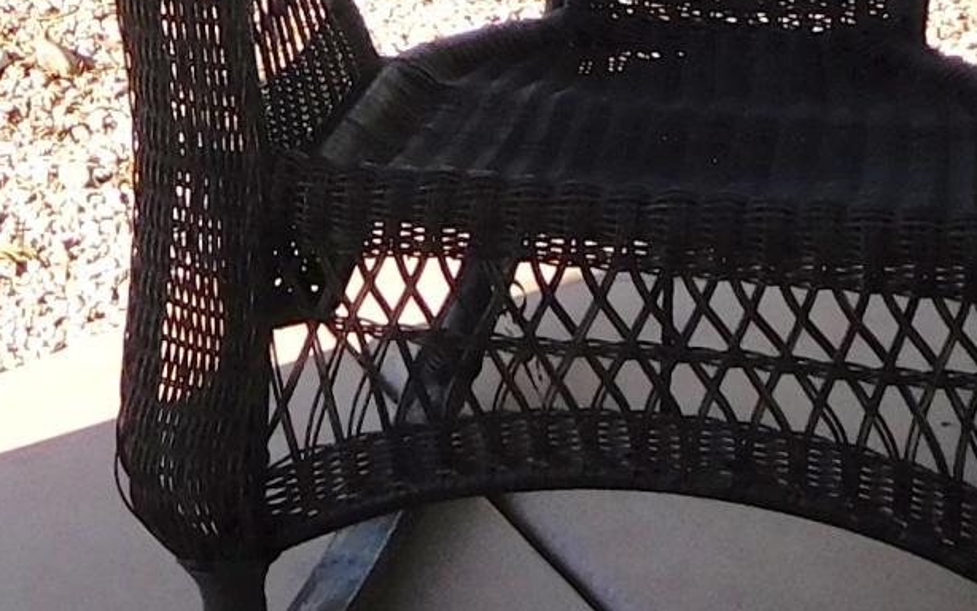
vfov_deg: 8.7
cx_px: 37
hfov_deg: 14.2
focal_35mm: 145
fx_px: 3862
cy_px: -523
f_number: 3.5
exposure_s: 1/500
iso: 125
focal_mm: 5
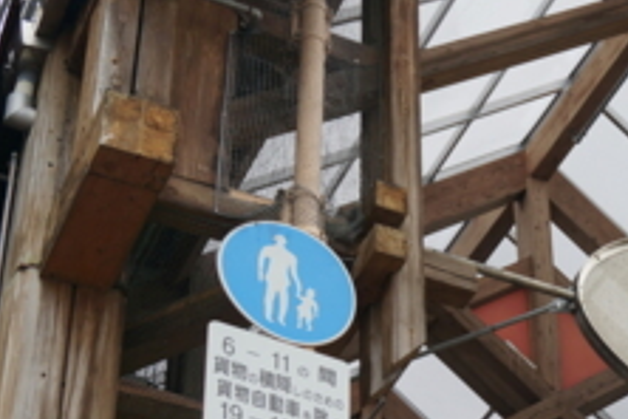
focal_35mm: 101
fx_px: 1768
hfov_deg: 19.5
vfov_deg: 13.4
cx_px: 648
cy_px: 384
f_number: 4.5
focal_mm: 25
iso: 100
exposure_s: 1/60
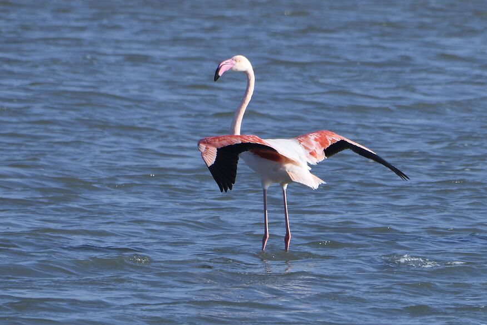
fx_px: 22296
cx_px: 285
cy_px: 277
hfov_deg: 1.3
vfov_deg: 0.8
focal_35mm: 1648
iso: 400
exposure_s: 1/1250
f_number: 8
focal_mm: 600
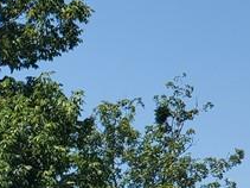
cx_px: -301
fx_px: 1819
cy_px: 362
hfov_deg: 7.5
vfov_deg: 5.8
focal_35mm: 252
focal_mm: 6
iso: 50
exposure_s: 1/673
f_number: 2.4
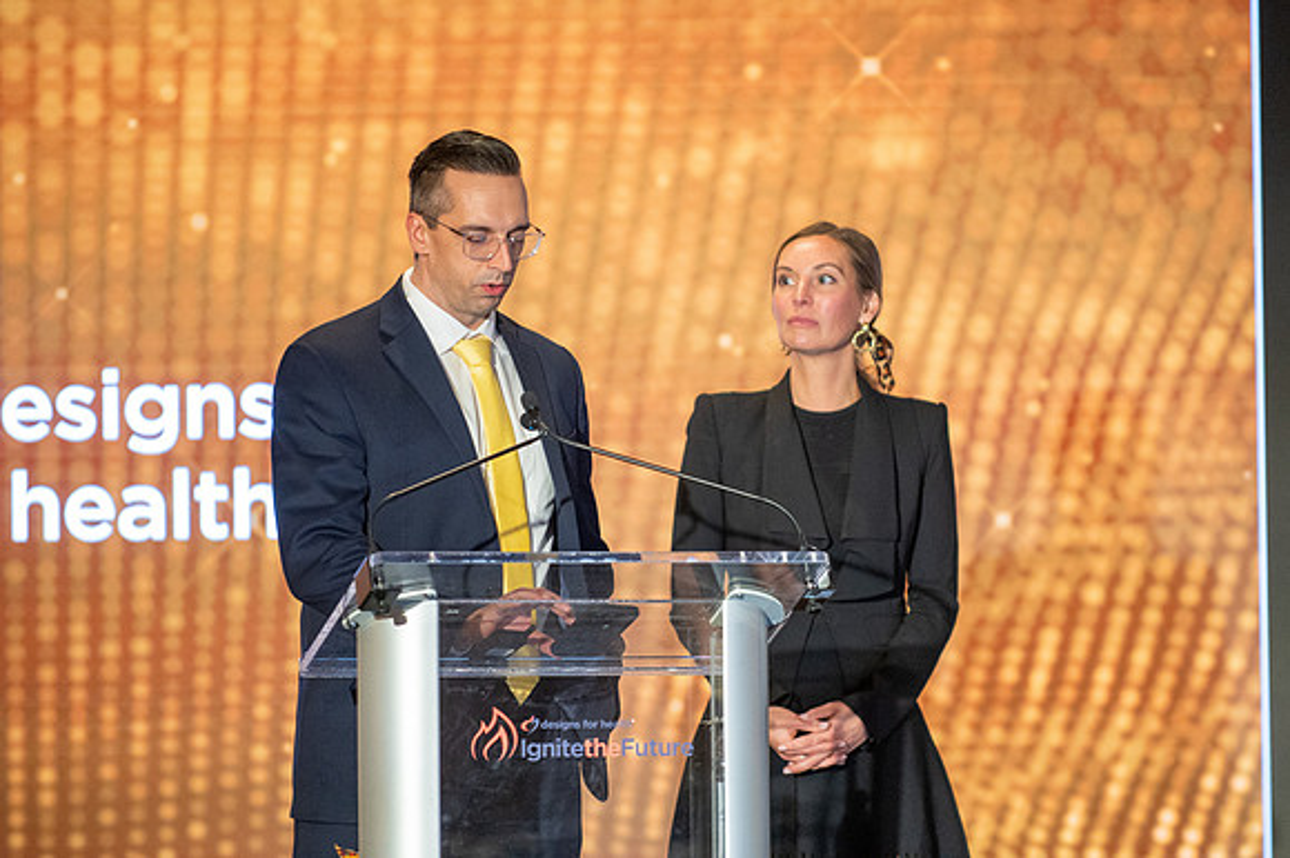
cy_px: 374
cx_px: 727
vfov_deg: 6.1
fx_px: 8075
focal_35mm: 225
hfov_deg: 9.1
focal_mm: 200
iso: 3200
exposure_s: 1/250
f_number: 2.8
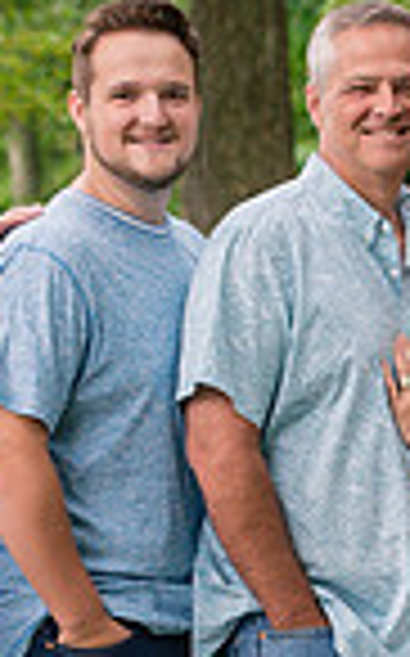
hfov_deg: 4.2
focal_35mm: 314
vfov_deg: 6.7
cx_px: 461
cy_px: 458
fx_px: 5625
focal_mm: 70
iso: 1000
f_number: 4.5
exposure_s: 1/250
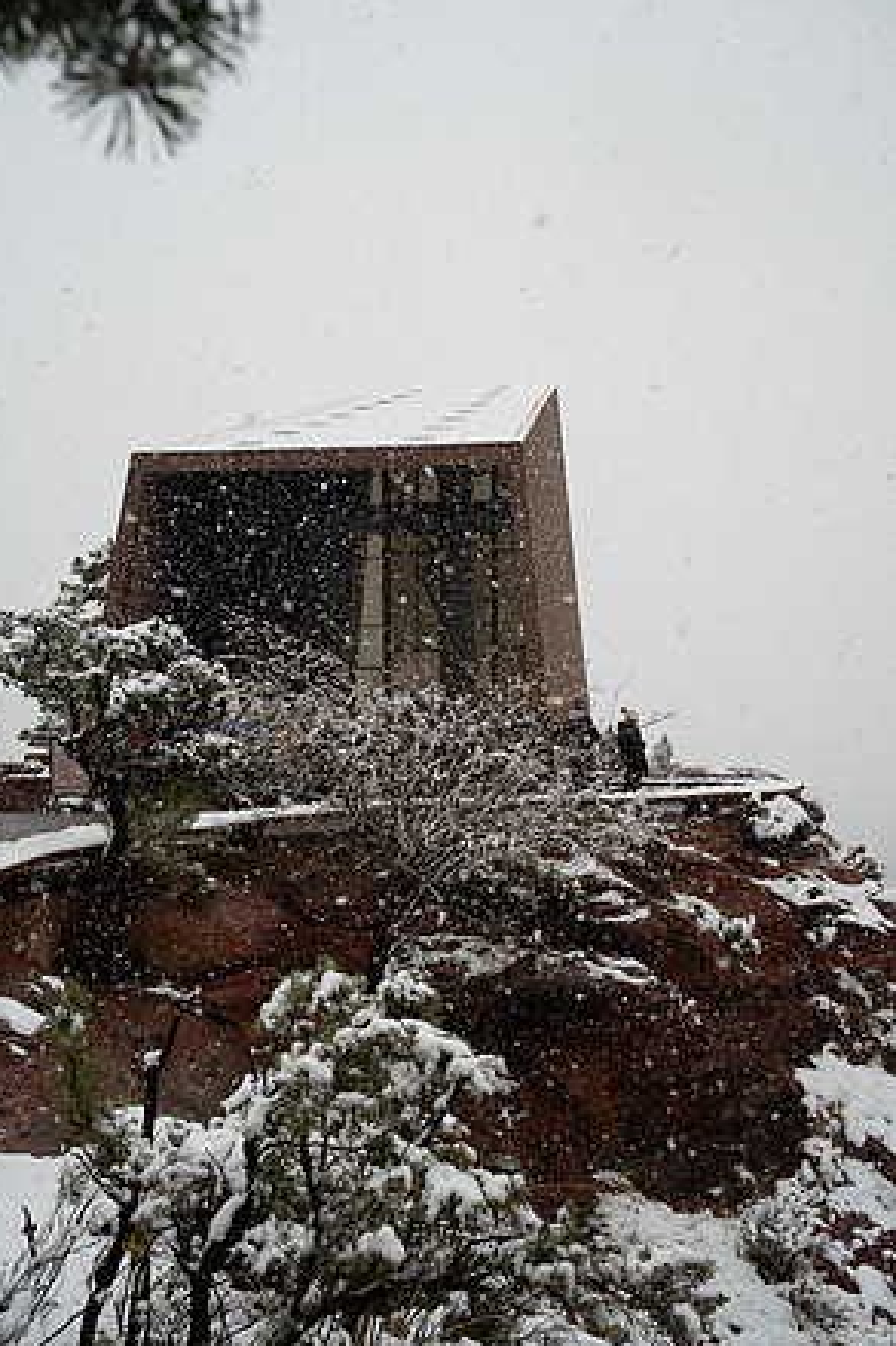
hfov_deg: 31.2
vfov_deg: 45.4
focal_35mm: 43
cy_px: 682
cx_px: 440
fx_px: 1606
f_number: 8
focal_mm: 42
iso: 800
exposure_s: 1/640
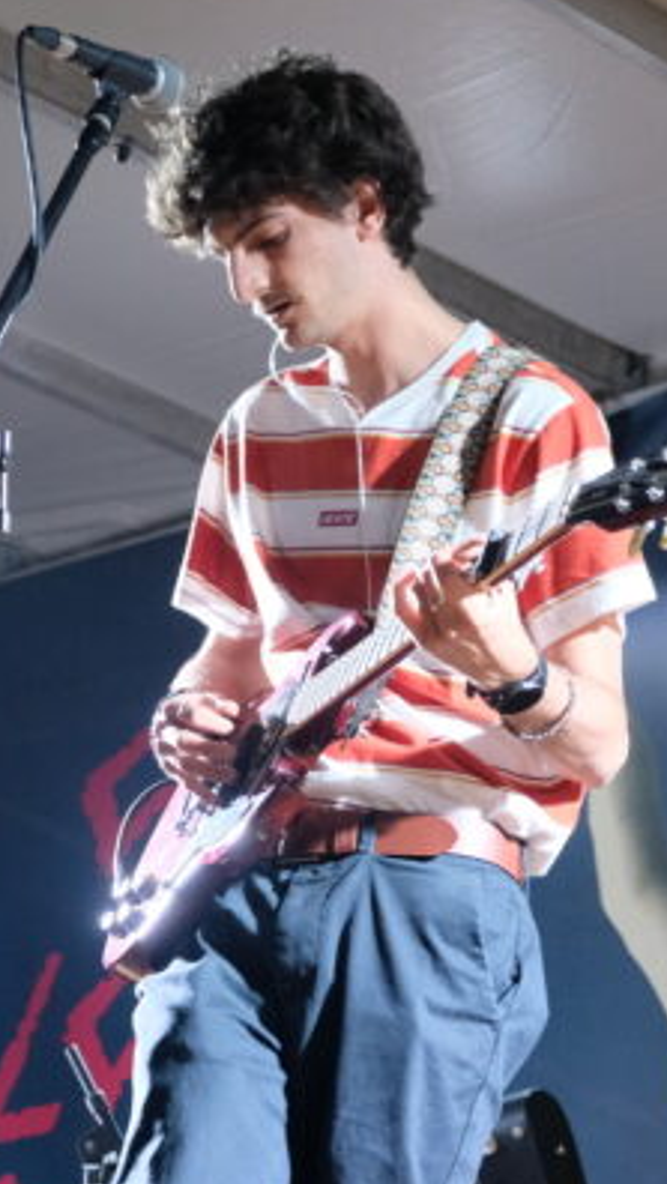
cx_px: 21
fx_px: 3895
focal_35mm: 124
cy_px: 697
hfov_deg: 9.7
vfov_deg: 17.3
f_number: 4
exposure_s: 1/60
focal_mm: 40.7
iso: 2500
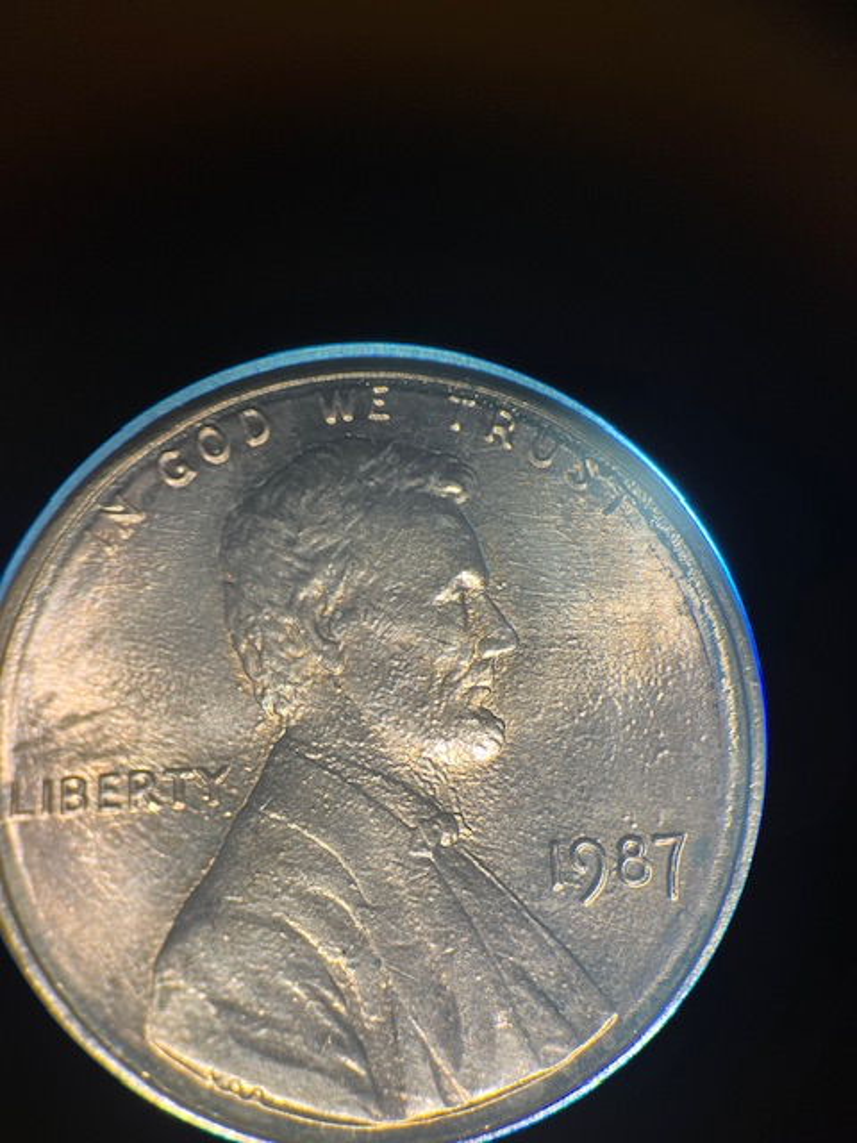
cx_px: 428
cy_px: 572
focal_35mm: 26
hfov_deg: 53.1
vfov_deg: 67.3
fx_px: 858
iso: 125
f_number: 1.6
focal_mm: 5.1
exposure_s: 1/120
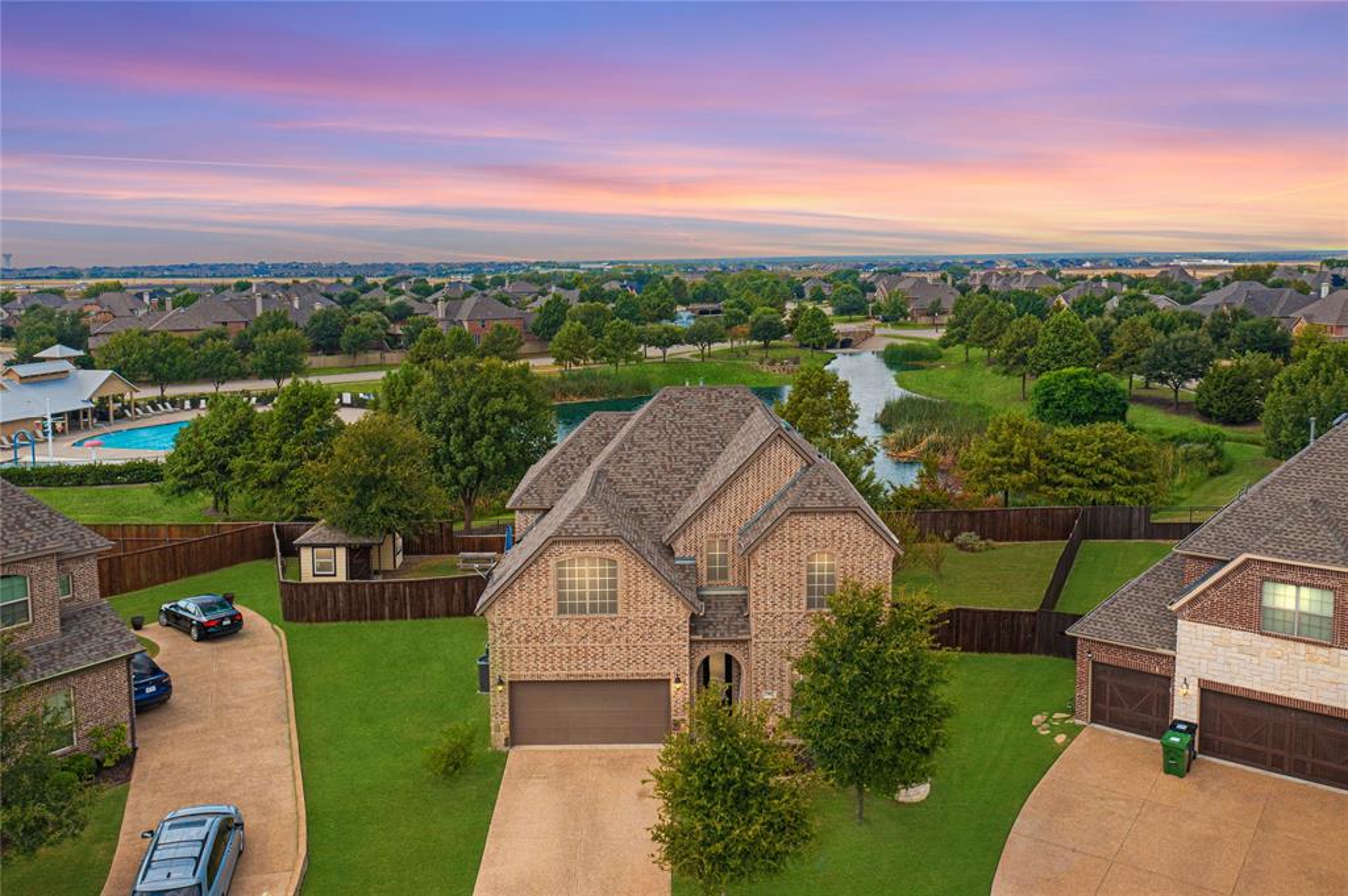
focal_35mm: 28
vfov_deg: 46.3
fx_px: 1048
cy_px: 448
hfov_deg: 65.5
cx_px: 674
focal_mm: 10.26
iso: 100
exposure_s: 1/60
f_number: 4.5
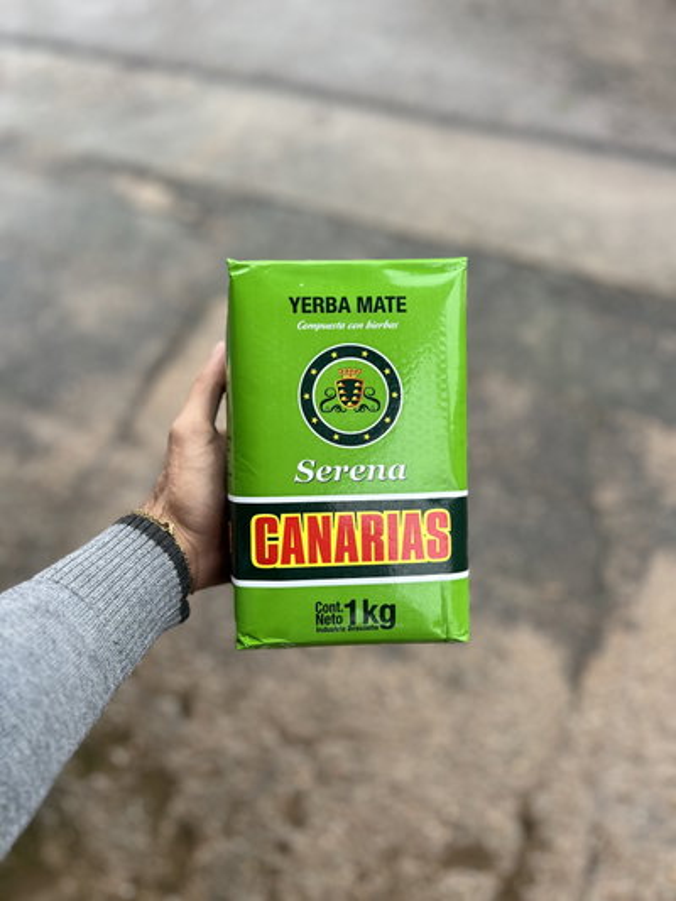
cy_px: 450
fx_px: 677
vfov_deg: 67.3
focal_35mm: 26
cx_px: 338
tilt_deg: -58.9
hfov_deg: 53.1
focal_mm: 5.7
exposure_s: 1/513
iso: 50
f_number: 1.5
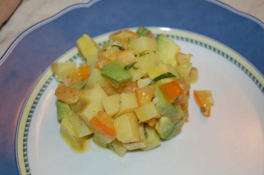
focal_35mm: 72
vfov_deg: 18.9
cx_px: 132
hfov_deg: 28.1
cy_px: 88
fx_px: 528
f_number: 4.5
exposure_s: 1/60
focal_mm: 48
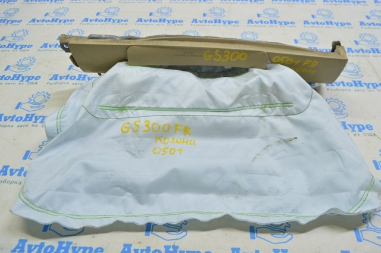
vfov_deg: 43.5
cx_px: 190
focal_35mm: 30
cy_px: 126
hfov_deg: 62.0
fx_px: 317
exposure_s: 1/20
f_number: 5.6
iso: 400
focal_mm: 20
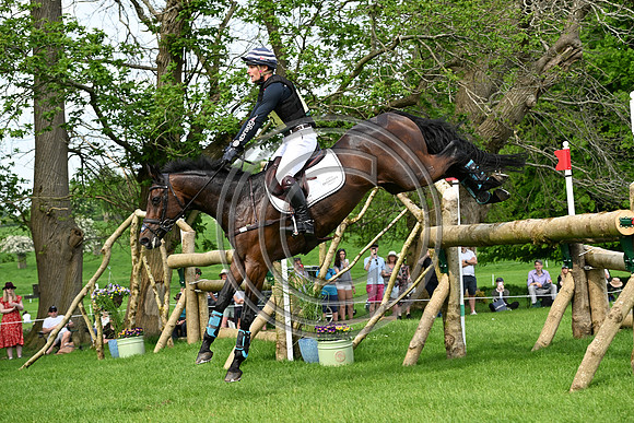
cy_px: 212
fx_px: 1233
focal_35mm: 70
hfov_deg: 28.8
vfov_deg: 19.5
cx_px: 317
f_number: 5
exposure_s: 1/1250
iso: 500
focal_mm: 70
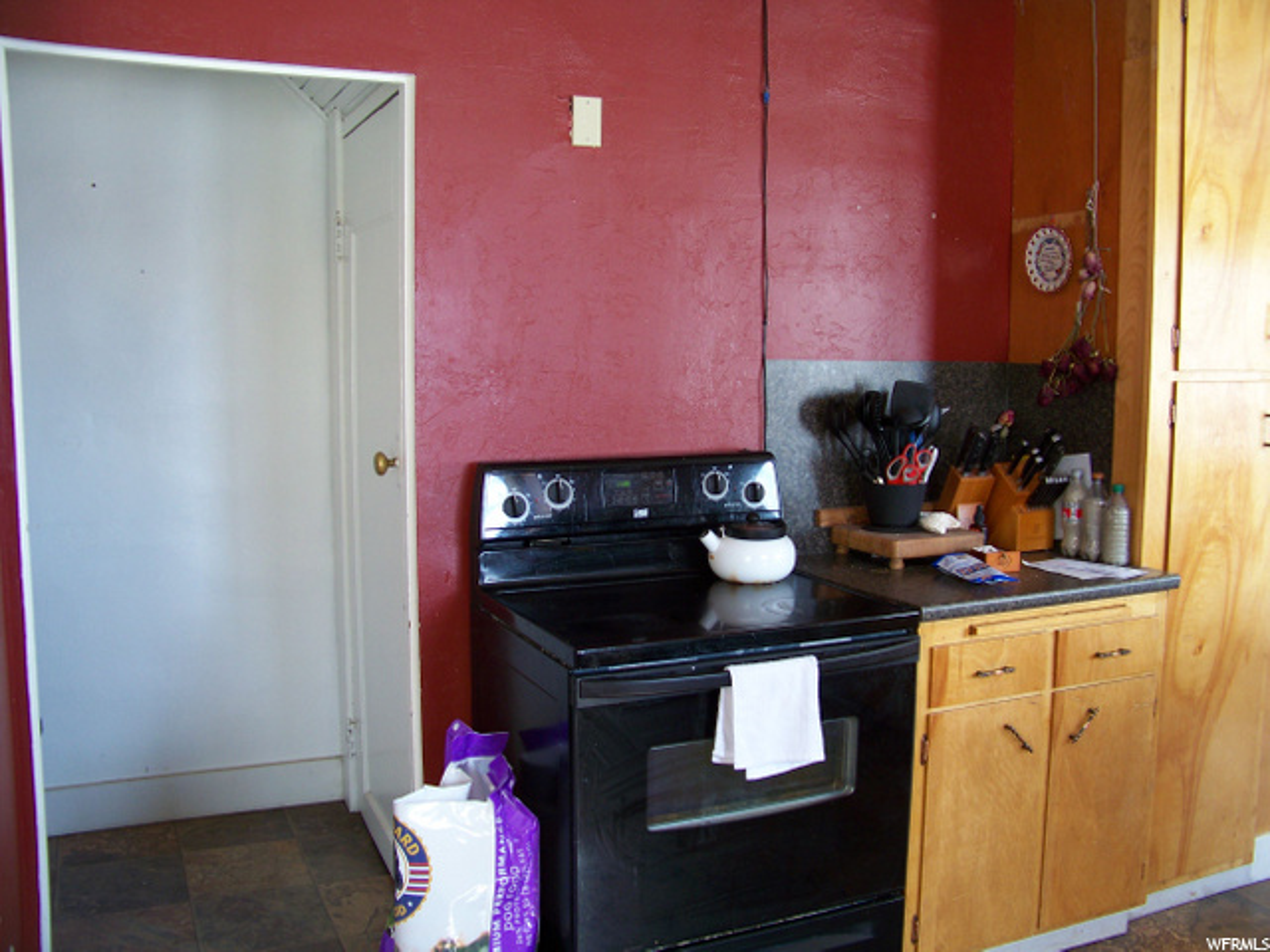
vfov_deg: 42.9
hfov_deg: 55.4
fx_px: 1211
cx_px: 635
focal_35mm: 33
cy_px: 476
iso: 80
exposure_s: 1/30
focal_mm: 5.85
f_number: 2.8
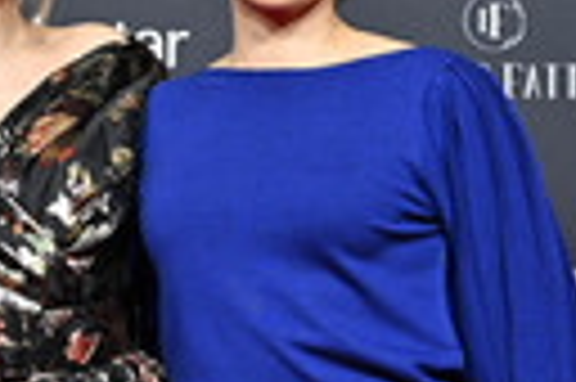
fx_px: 2988
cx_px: -349
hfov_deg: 10.5
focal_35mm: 187
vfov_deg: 7.3
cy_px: 261
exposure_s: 1/200
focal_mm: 53
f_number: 5
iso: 1250
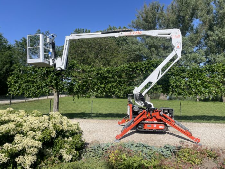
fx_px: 169
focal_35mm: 26
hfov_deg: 67.3
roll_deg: +0.7
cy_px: 84
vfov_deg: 53.1
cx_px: 112
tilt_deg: +2.1
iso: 32
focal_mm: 4.2
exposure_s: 1/3300
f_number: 1.6
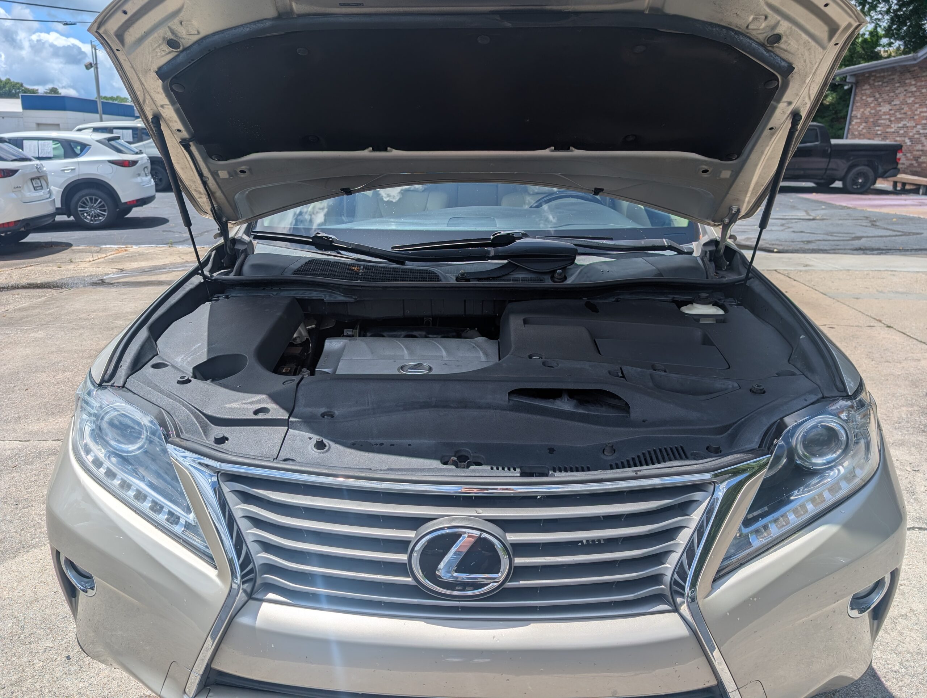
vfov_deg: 56.9
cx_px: 464
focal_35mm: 24
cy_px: 349
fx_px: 644
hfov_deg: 71.5
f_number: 1.68
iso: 18
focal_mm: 6.9
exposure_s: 1/2062
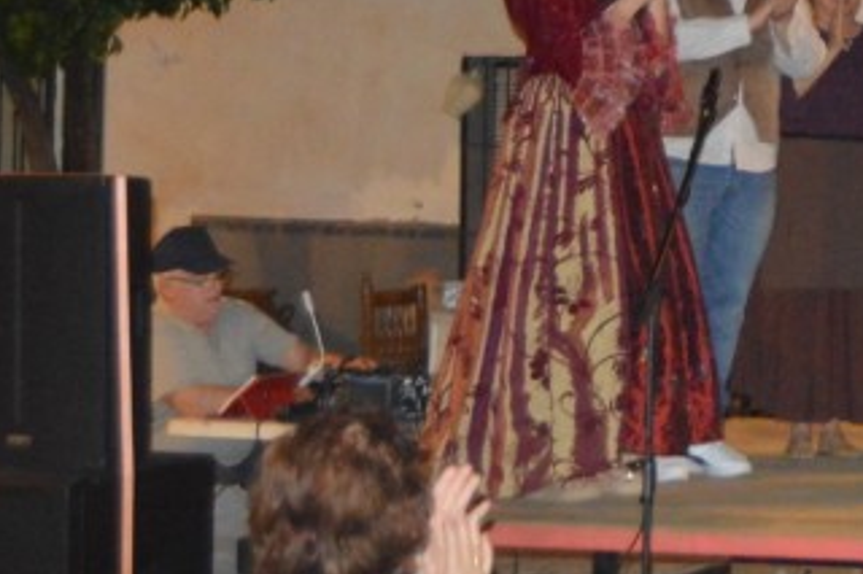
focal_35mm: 144
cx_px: 1330
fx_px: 3450
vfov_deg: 9.4
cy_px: -82
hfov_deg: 13.4
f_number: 4.2
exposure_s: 1/60
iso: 3200
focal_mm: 30
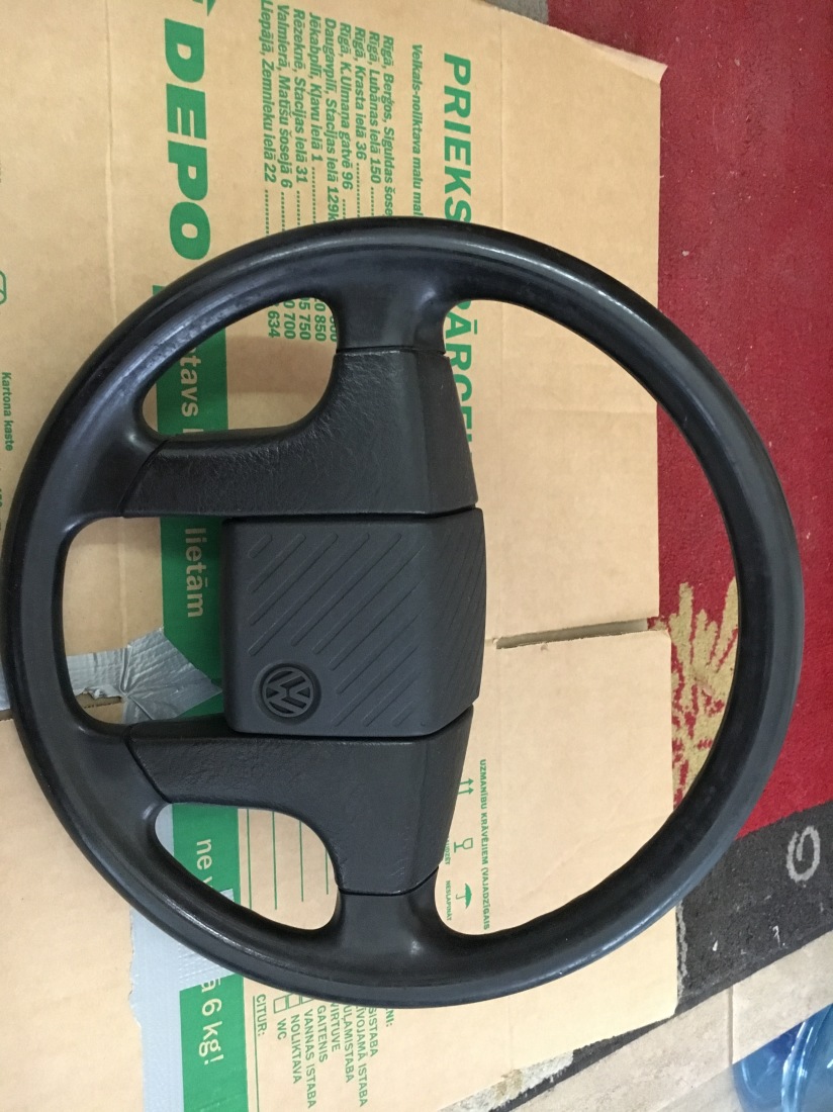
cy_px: 556
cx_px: 416
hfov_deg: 48.2
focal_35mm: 29
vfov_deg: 61.7
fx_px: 931
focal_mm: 4.15
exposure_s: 1/17
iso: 320
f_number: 2.2
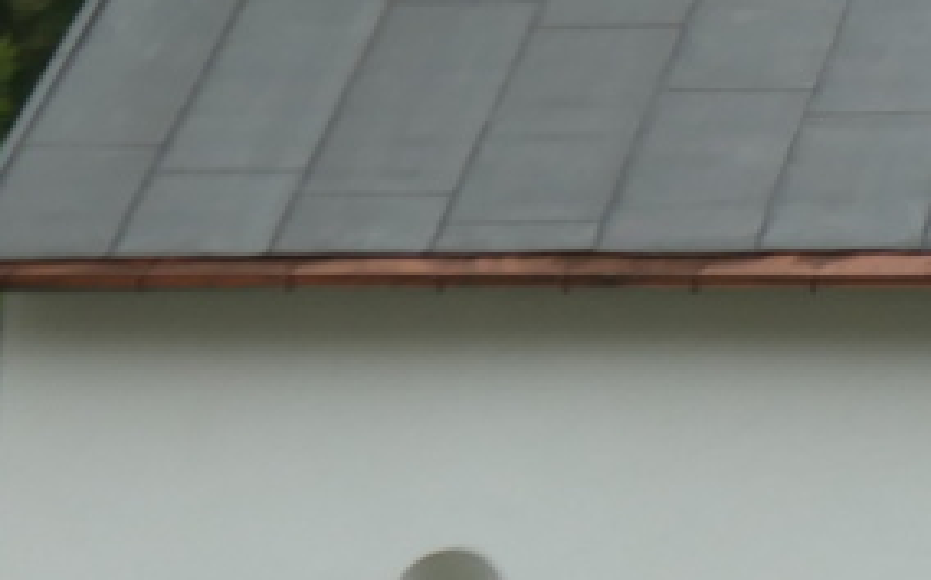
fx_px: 6009
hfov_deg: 8.5
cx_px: 1711
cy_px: -75
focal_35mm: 237
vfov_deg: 5.5
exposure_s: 1/160
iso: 200
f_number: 4
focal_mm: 16.2
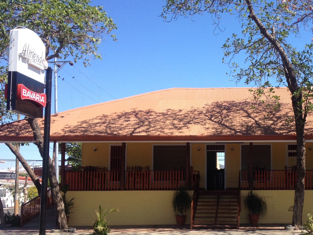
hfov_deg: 32.3
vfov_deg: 25.2
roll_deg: +0.3
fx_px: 524
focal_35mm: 58
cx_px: 252
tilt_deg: +1.6
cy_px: 145
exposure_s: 1/1227
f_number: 2.4
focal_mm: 4.28
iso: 50
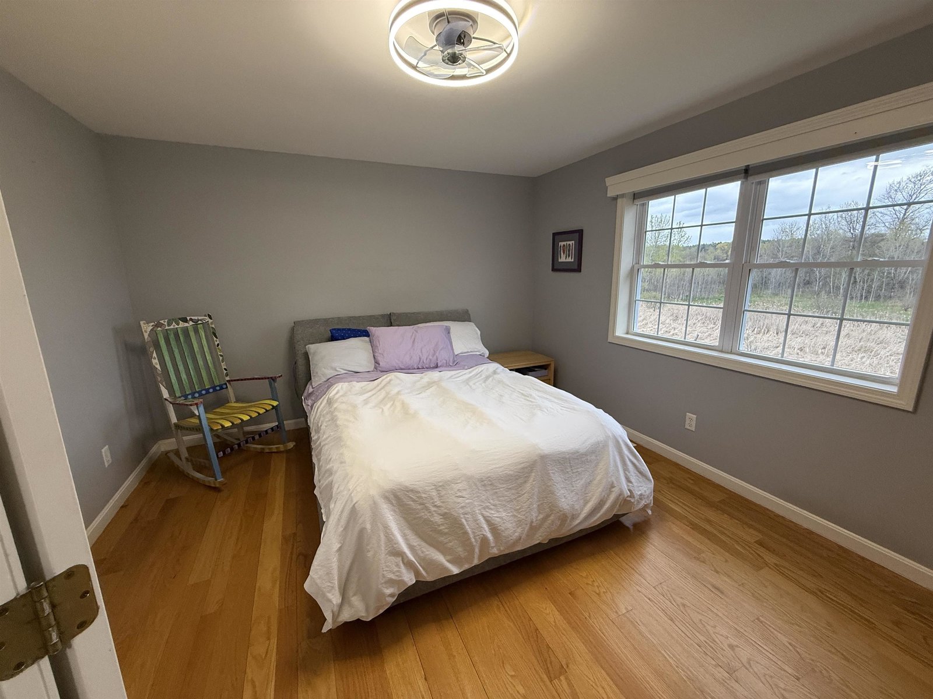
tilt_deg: -12.0
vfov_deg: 85.7
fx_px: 377
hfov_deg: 102.1
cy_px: 350
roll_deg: +1.4
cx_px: 466
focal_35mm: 14
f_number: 2.2
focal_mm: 2.22
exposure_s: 1/120
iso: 320
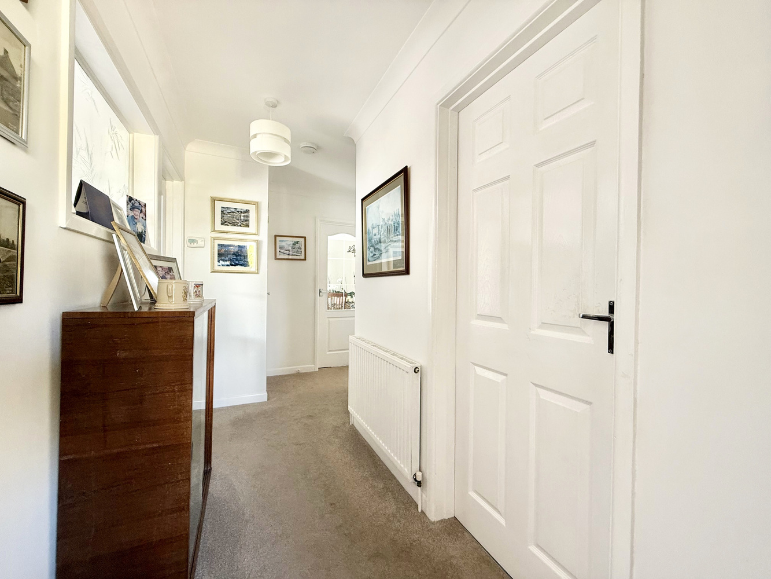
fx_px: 312
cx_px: 386
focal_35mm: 14
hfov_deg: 102.1
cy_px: 290
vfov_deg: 85.7
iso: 200
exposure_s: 1/50
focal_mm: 2.22
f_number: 2.2
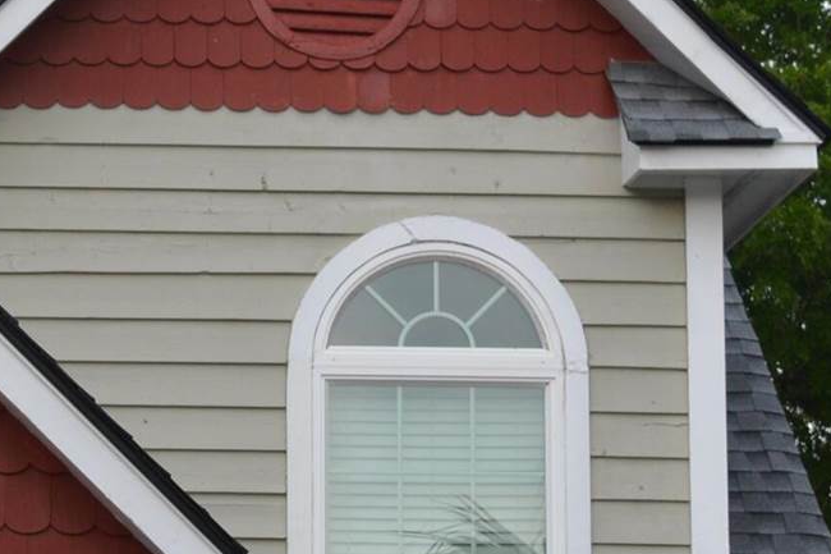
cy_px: 769
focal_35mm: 156
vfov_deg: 8.6
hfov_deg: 12.6
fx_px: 3600
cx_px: -340
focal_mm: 22
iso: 200
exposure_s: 1/160
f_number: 6.3
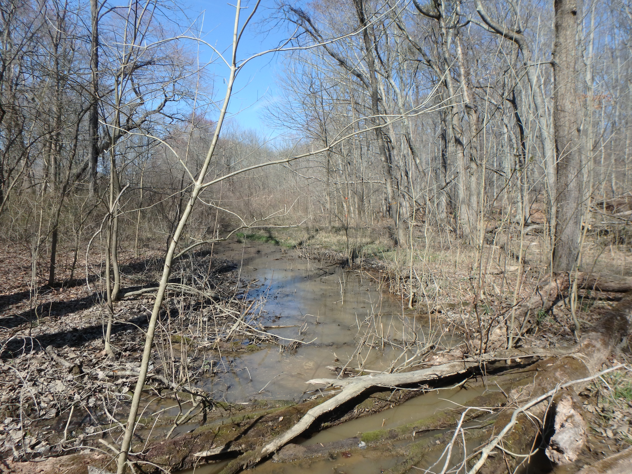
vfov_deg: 63.4
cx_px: 316
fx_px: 383
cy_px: 237
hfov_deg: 79.0
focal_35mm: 21
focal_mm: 3.7
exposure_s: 1/800
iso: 125
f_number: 3.5
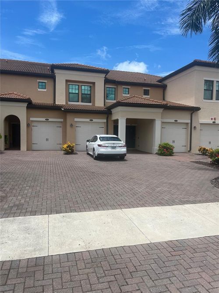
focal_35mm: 26
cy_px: 146
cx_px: 110
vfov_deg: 67.3
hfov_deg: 53.0
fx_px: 219
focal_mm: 5.1
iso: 50
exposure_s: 1/4310
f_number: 1.6
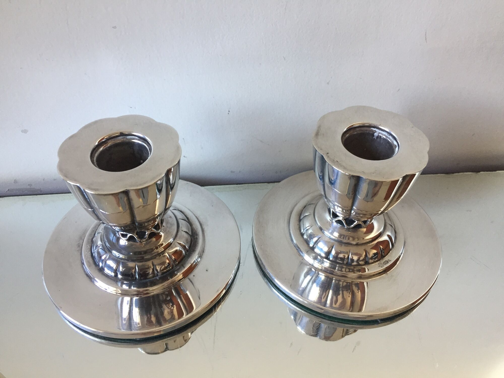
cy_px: 189
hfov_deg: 61.7
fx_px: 422
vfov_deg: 48.2
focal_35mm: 29
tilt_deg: -46.9
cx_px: 252
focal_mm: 4.15
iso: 64
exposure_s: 1/33
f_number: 2.2
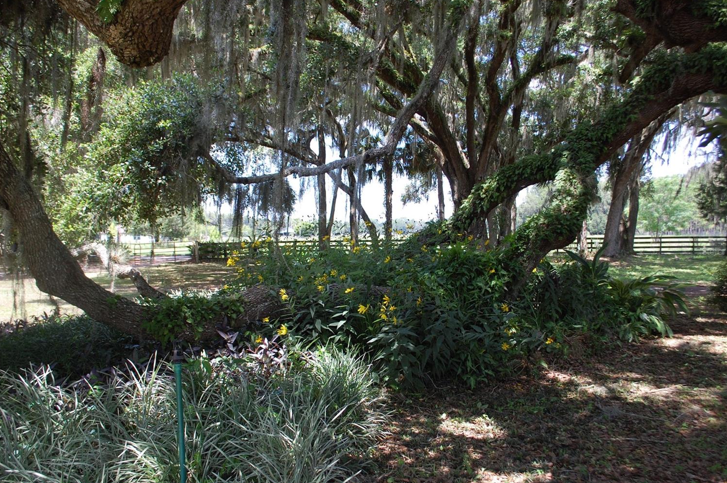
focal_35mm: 32
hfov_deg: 58.8
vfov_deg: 41.0
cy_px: 251
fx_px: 646
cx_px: 357
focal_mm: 20
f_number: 5.6
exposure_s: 1/125
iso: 200
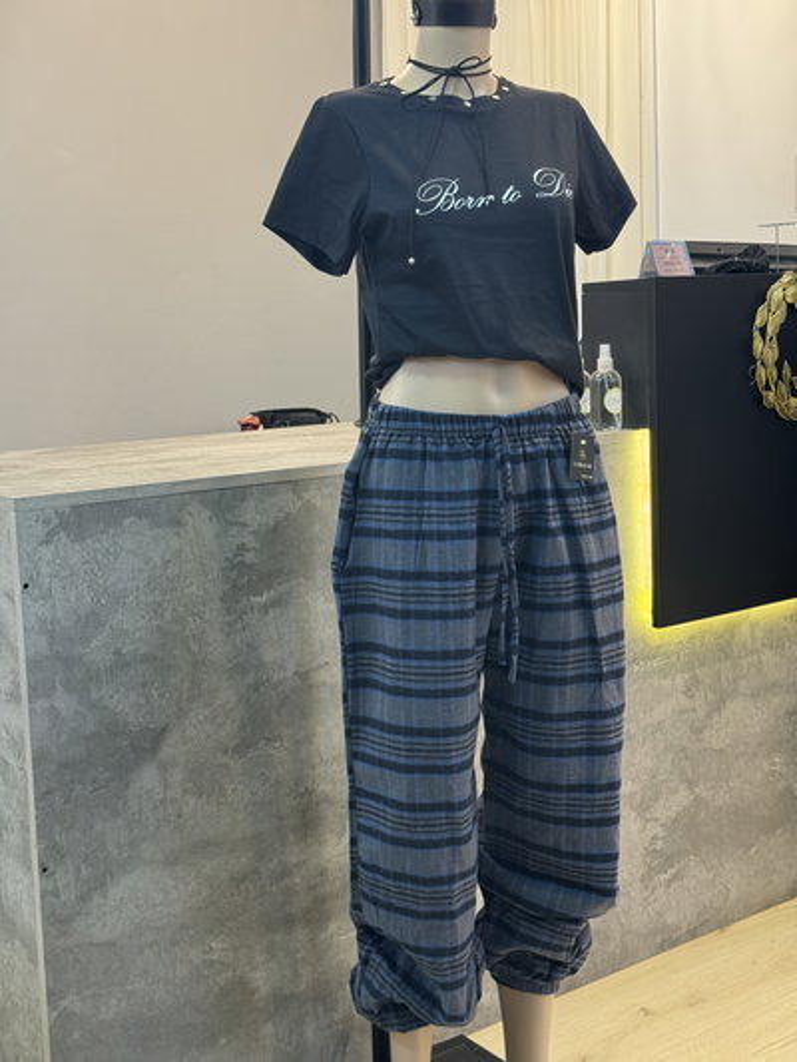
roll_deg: +2.9
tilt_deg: -7.0
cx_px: 398
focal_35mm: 48
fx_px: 1473
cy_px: 531
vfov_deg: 39.6
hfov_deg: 30.3
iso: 125
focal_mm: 6.76
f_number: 1.78
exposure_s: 1/50
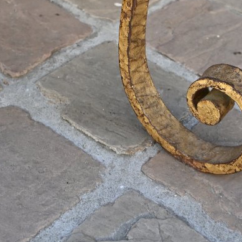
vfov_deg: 16.2
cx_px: 85
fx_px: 778
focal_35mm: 98
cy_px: -118
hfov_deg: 17.7
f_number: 4
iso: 320
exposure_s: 1/250
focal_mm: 25
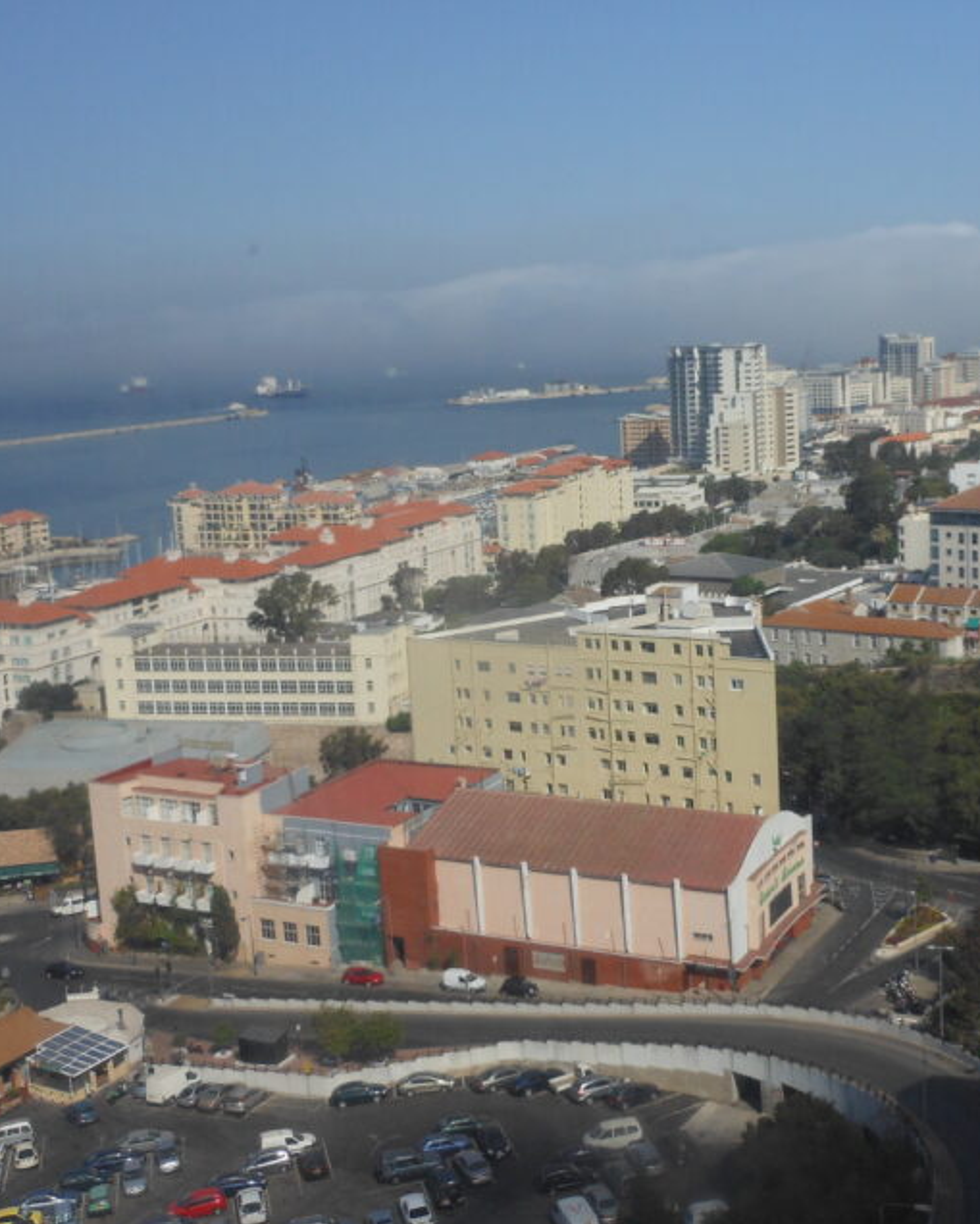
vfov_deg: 42.0
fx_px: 1595
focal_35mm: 44
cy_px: 568
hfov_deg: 34.0
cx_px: 608
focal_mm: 5
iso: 80
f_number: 3.7
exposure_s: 1/640
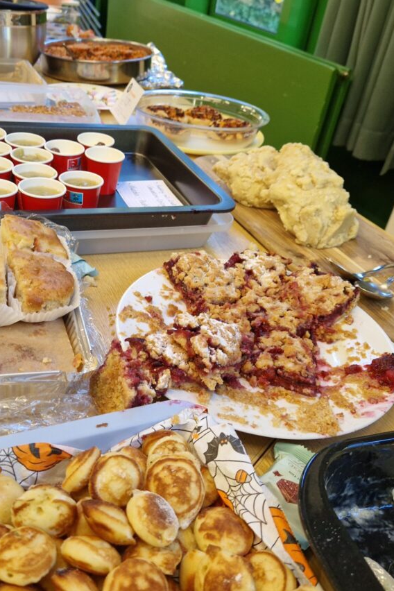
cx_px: 158
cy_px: 295
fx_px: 525
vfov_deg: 58.7
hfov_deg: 40.9
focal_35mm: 32
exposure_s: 1/100
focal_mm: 5.4
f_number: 1.8
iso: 50
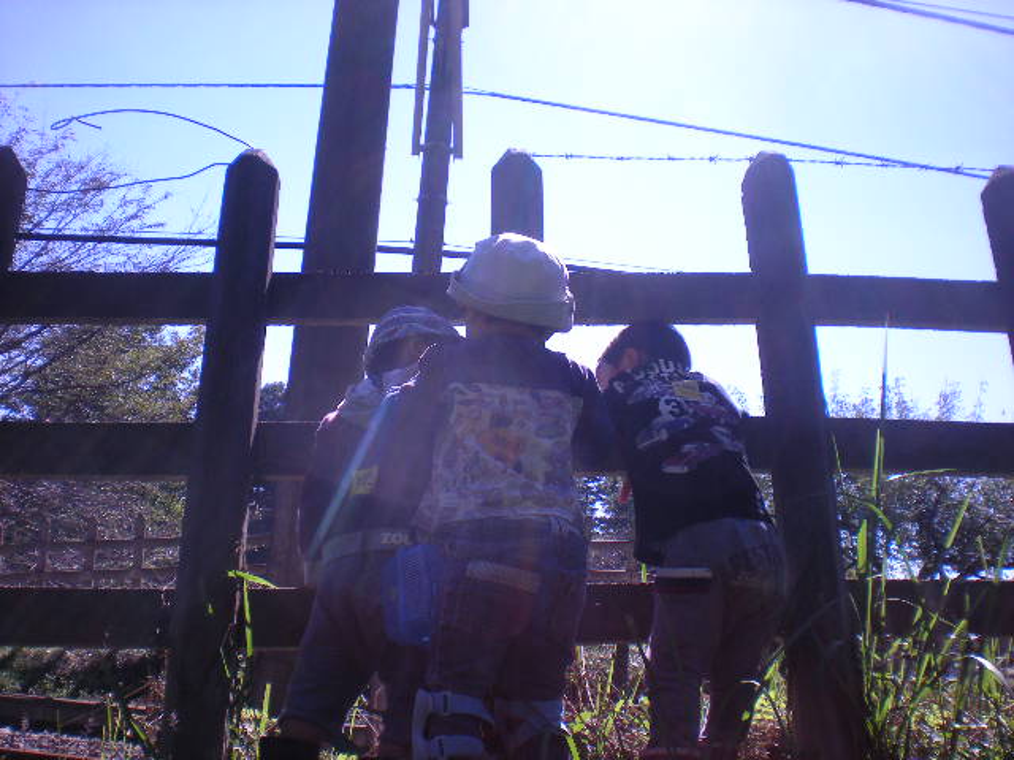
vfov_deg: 37.7
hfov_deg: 49.0
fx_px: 1113
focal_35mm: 38
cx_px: 507
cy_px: 380
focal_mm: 6.3
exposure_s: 1/310
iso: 64
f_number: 4.6
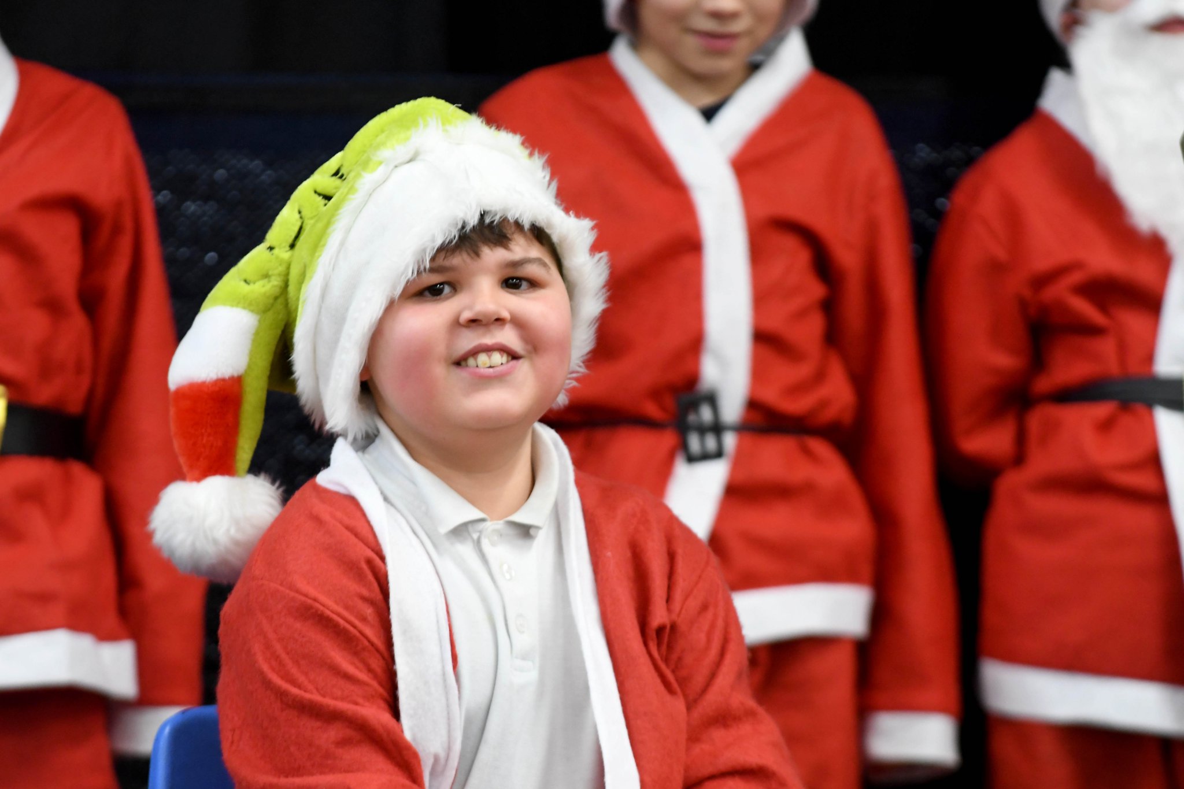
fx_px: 9865
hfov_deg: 6.9
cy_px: 394
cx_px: 592
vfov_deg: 4.6
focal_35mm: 300
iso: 2000
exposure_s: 1/125
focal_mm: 200
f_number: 5.6
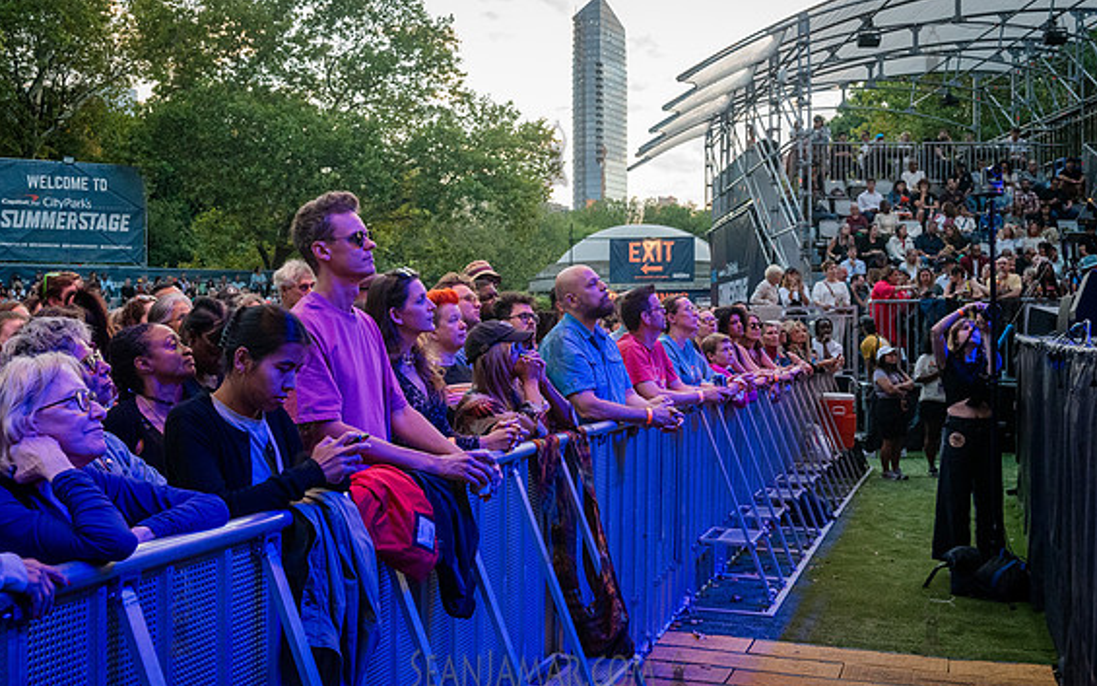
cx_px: 545
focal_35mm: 41
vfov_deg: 31.2
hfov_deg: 48.2
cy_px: 341
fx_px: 1226
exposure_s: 1/250
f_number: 7.1
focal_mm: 38
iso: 4000
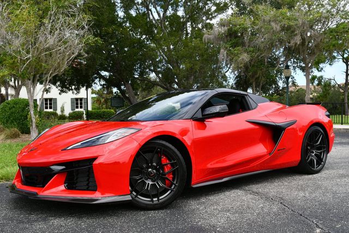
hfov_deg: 48.4
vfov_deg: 33.5
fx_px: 388
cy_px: 116
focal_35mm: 40
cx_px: 174
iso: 140
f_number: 8
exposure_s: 1/250
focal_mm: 20
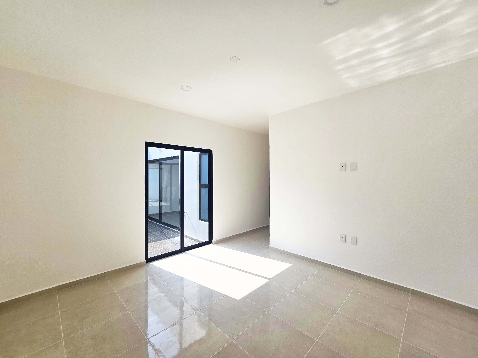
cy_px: 179
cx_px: 239
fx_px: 180
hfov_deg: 106.2
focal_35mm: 13
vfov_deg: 89.9
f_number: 2.2
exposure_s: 1/1347
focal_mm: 2.2
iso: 50
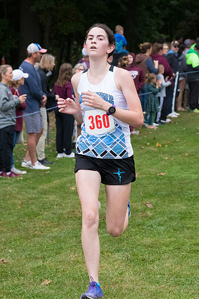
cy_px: 150
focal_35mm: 123
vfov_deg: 16.7
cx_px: 100
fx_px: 1022
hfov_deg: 11.1
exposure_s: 1/1600
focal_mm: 82
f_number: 5.6
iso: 3200
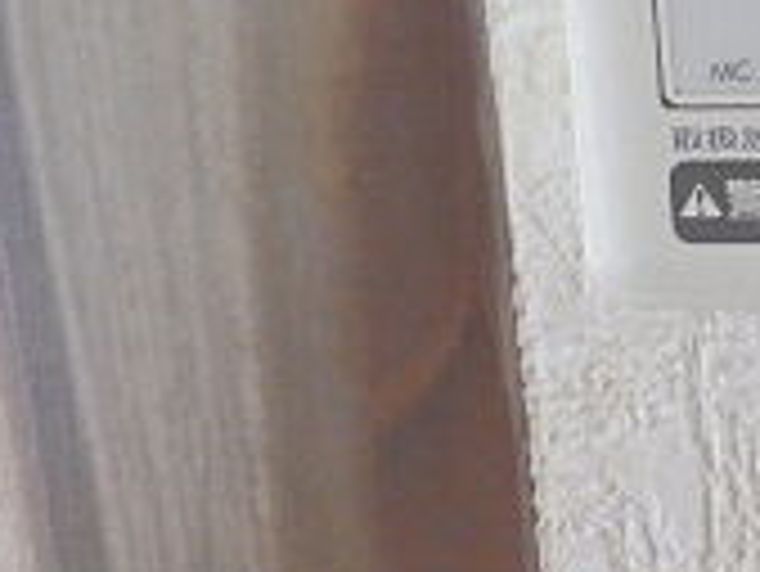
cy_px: -230
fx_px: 1999
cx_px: 1268
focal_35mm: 91
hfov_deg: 18.1
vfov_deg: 15.3
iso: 250
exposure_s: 1/30
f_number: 3
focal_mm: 4.2
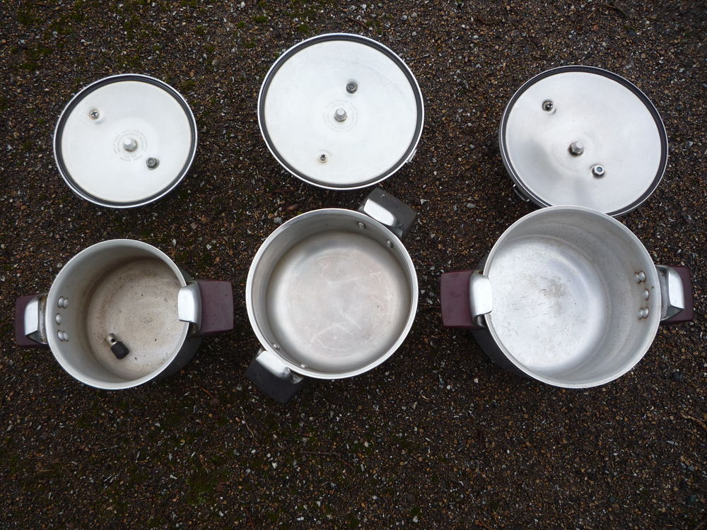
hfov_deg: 60.0
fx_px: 613
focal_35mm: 30
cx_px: 354
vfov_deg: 46.8
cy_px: 265
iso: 100
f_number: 3.5
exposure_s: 1/100
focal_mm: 5.2
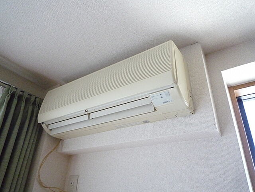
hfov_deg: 69.4
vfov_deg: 54.9
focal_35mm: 25
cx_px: 128
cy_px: 96
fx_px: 184
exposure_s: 1/320
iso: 800
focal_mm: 4.4
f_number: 2.8
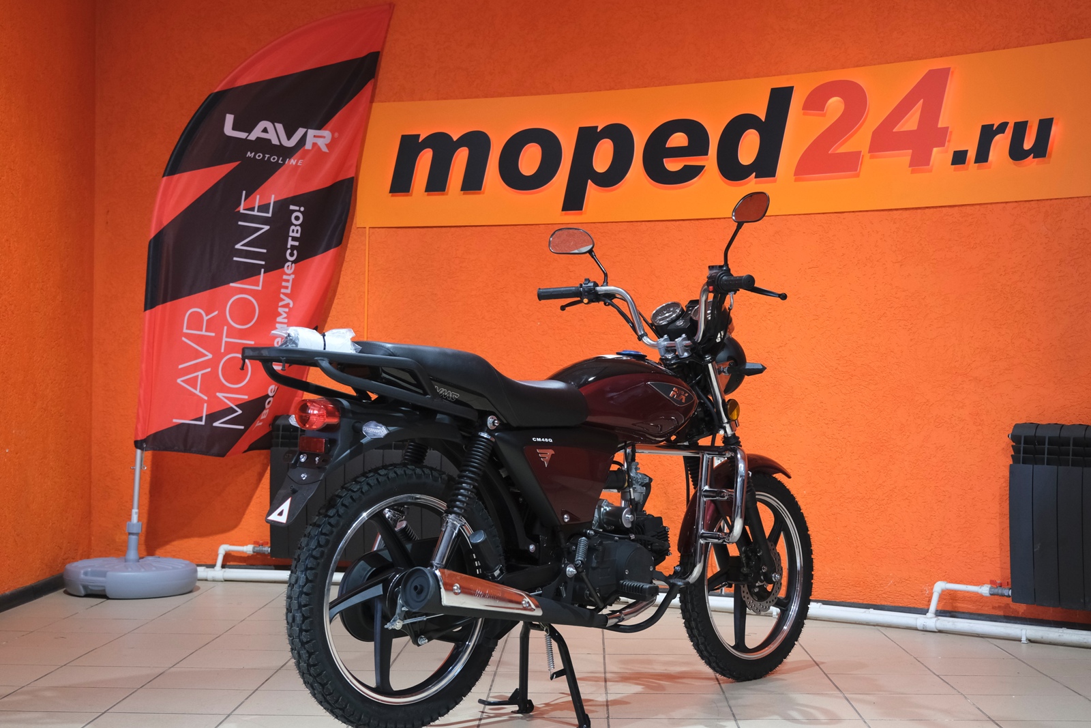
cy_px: 364
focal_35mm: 46
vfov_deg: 29.2
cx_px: 546
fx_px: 1394
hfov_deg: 42.7
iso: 1600
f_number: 4
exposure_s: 1/100
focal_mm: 30.8
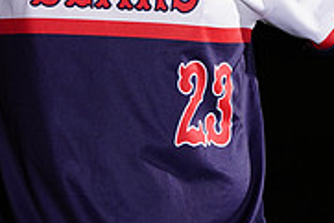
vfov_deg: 2.6
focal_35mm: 538
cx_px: 79
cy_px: -91
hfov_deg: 3.8
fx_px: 4995
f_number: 9
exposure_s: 1/125
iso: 400
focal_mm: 168
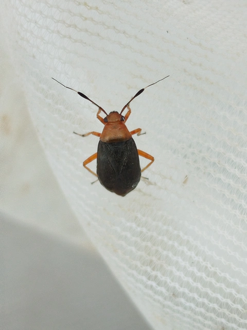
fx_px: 390
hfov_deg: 35.1
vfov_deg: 45.8
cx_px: 124
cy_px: 165
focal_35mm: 41
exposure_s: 1/100
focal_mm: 5.31
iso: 50
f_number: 1.7
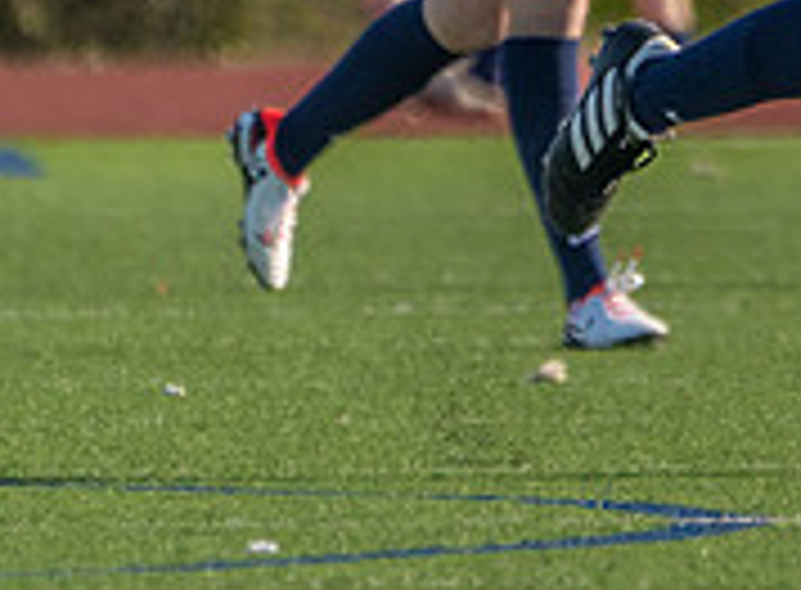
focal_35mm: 2466
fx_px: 56680
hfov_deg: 0.8
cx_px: 1430
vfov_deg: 0.6
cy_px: -204
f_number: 8
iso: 800
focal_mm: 560
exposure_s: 1/1250
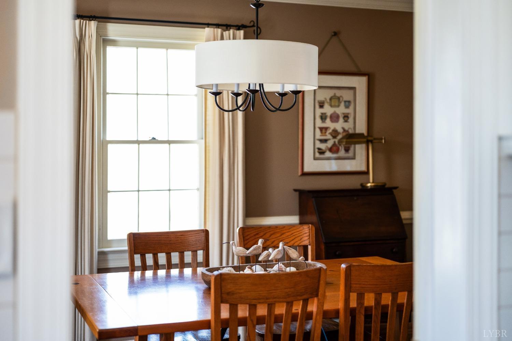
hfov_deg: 39.6
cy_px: 170
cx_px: 256
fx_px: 710
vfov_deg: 26.9
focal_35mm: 50
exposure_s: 1/250
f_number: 2
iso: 800
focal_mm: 50
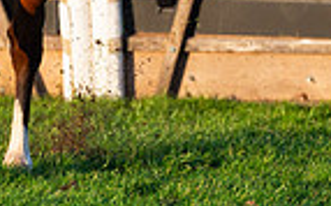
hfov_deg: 2.2
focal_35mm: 975
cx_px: 41
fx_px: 8785
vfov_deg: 1.3
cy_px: -205
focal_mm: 200
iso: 800
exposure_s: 1/4000
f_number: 3.5
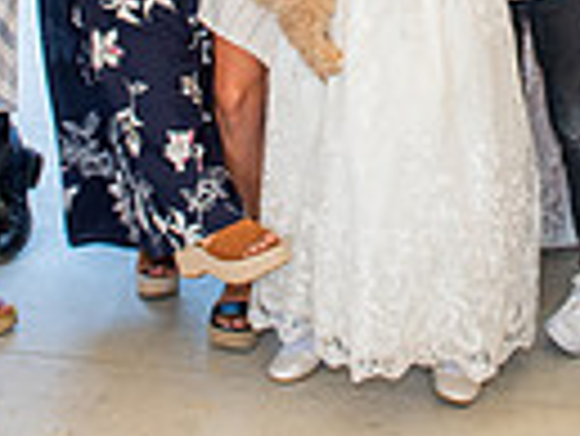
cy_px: -339
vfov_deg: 12.4
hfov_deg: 17.6
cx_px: 517
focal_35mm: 110
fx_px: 1845
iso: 500
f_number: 4.5
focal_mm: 24
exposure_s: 1/80
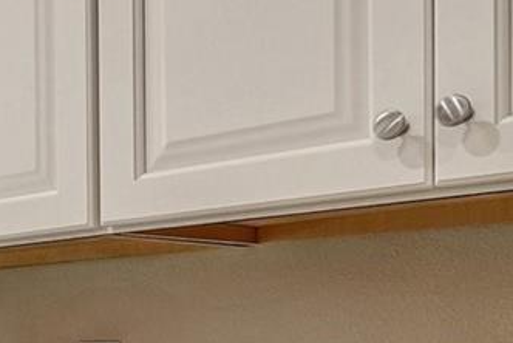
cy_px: 330
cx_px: -351
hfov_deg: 20.5
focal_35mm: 77
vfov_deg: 17.4
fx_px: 1098
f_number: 8
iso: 400
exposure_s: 1/1.25
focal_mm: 16
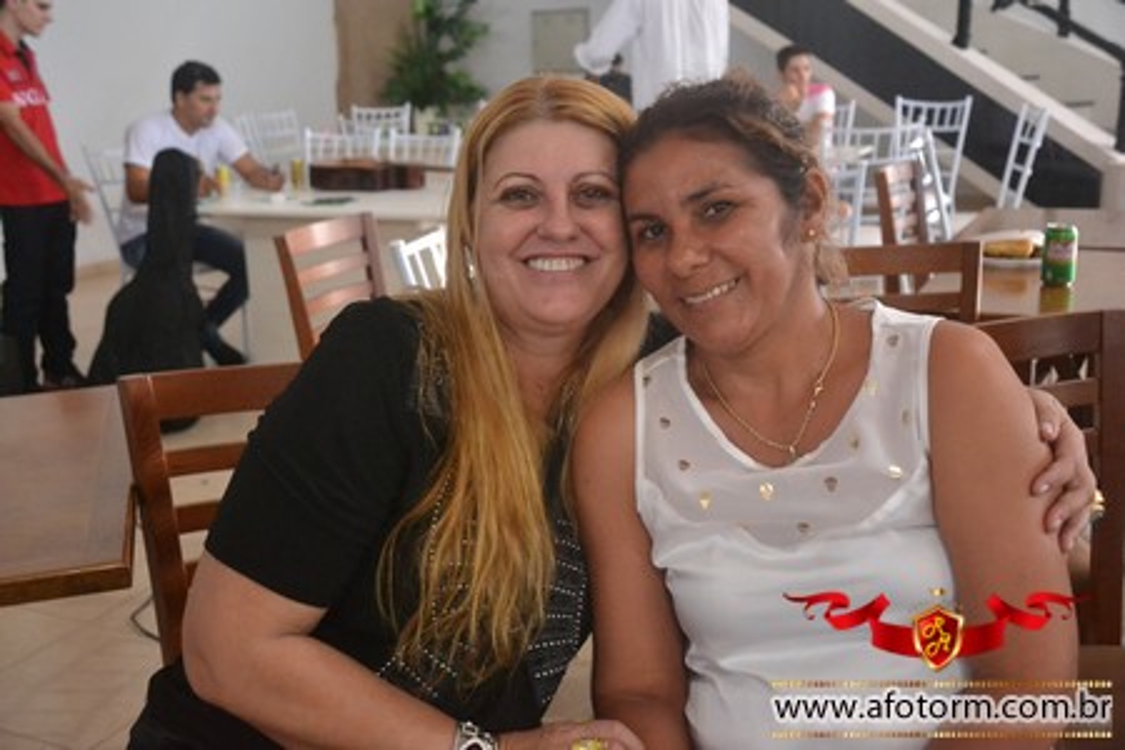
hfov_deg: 49.6
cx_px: 562
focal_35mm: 39
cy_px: 375
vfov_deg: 34.2
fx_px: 1219
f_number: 3.8
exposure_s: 1/40
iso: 3200
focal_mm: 26
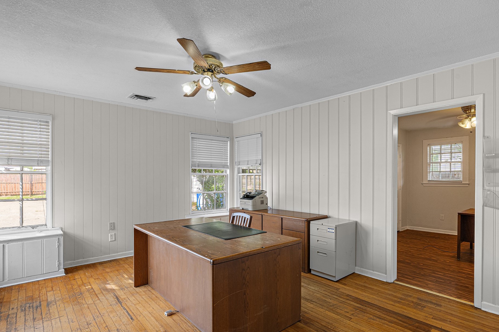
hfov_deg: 86.6
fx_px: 263
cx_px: 276
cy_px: 179
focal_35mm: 19
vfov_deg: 64.4
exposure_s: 1/2
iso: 400
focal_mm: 16
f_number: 10
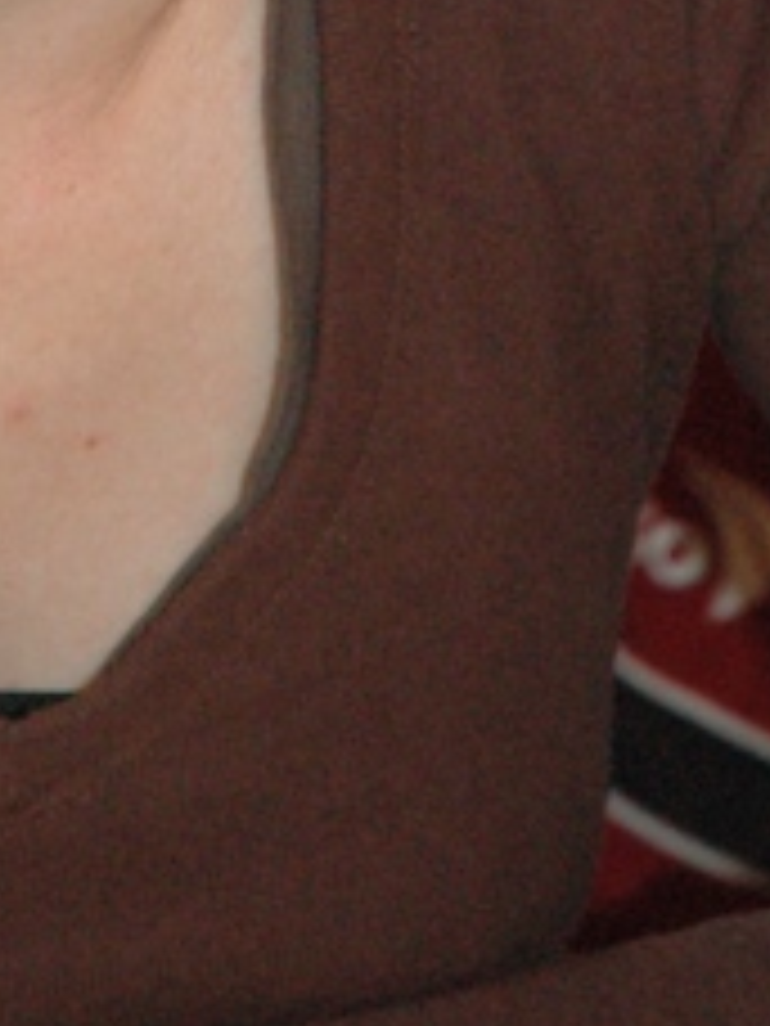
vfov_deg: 5.6
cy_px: -464
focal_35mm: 354
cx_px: 171
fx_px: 10499
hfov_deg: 4.2
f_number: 5
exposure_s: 1/60
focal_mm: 70
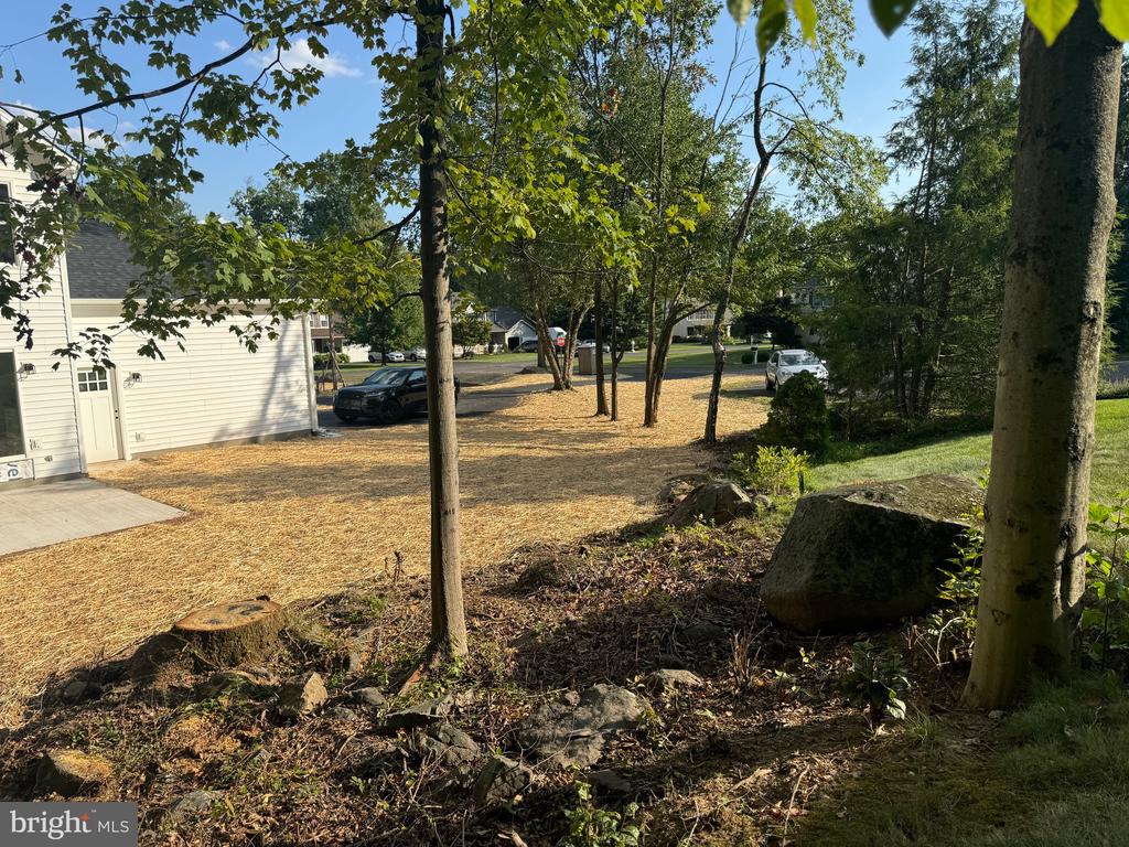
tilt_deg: -7.3
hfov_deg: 71.6
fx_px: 783
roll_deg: +1.5
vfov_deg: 56.8
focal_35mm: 24
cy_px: 424
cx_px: 564
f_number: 1.78
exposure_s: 1/2331
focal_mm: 6.76
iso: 80
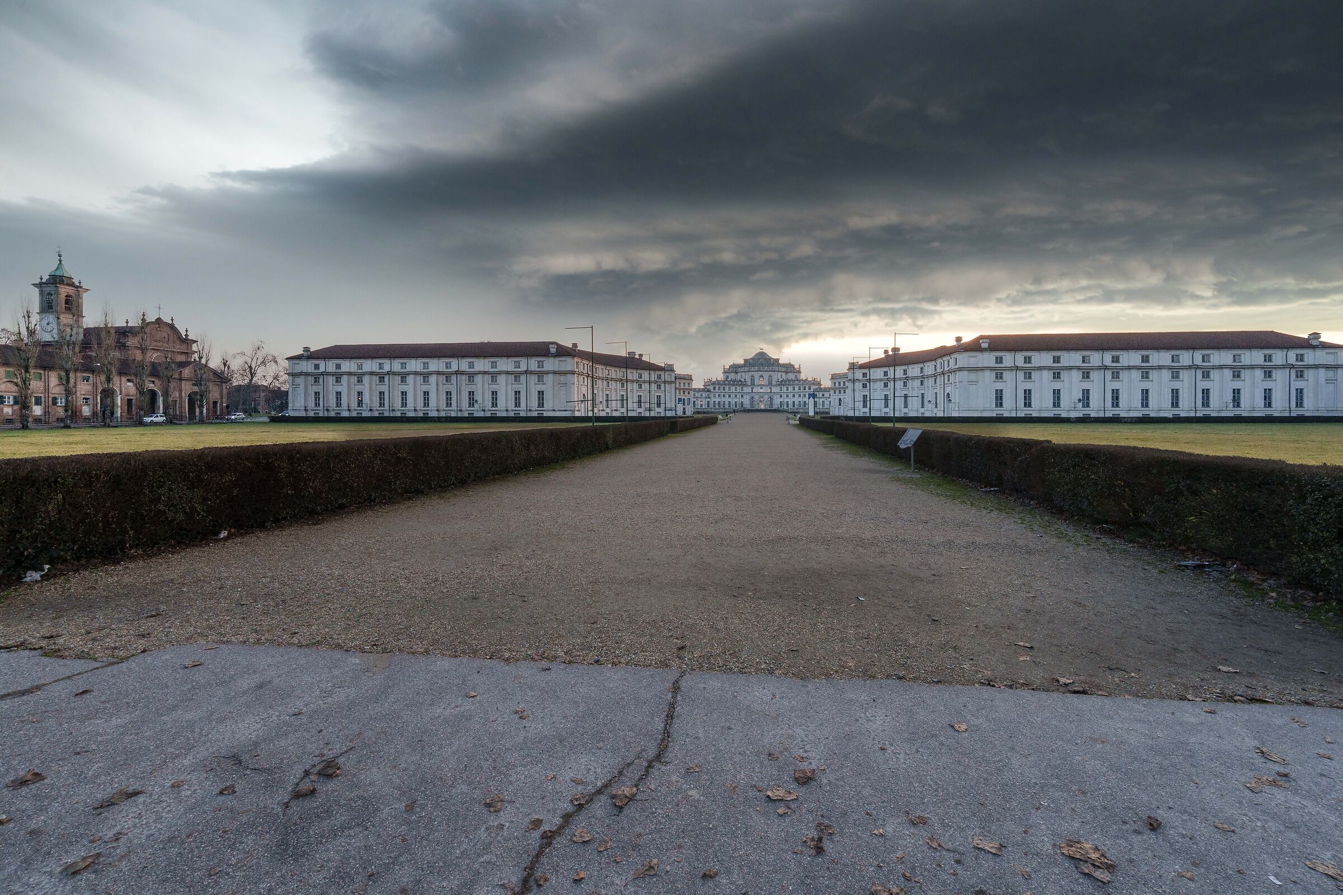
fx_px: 522
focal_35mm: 14
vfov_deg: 81.2
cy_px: 448
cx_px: 672
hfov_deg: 104.3
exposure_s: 1/160
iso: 1250
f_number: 13
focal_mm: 14
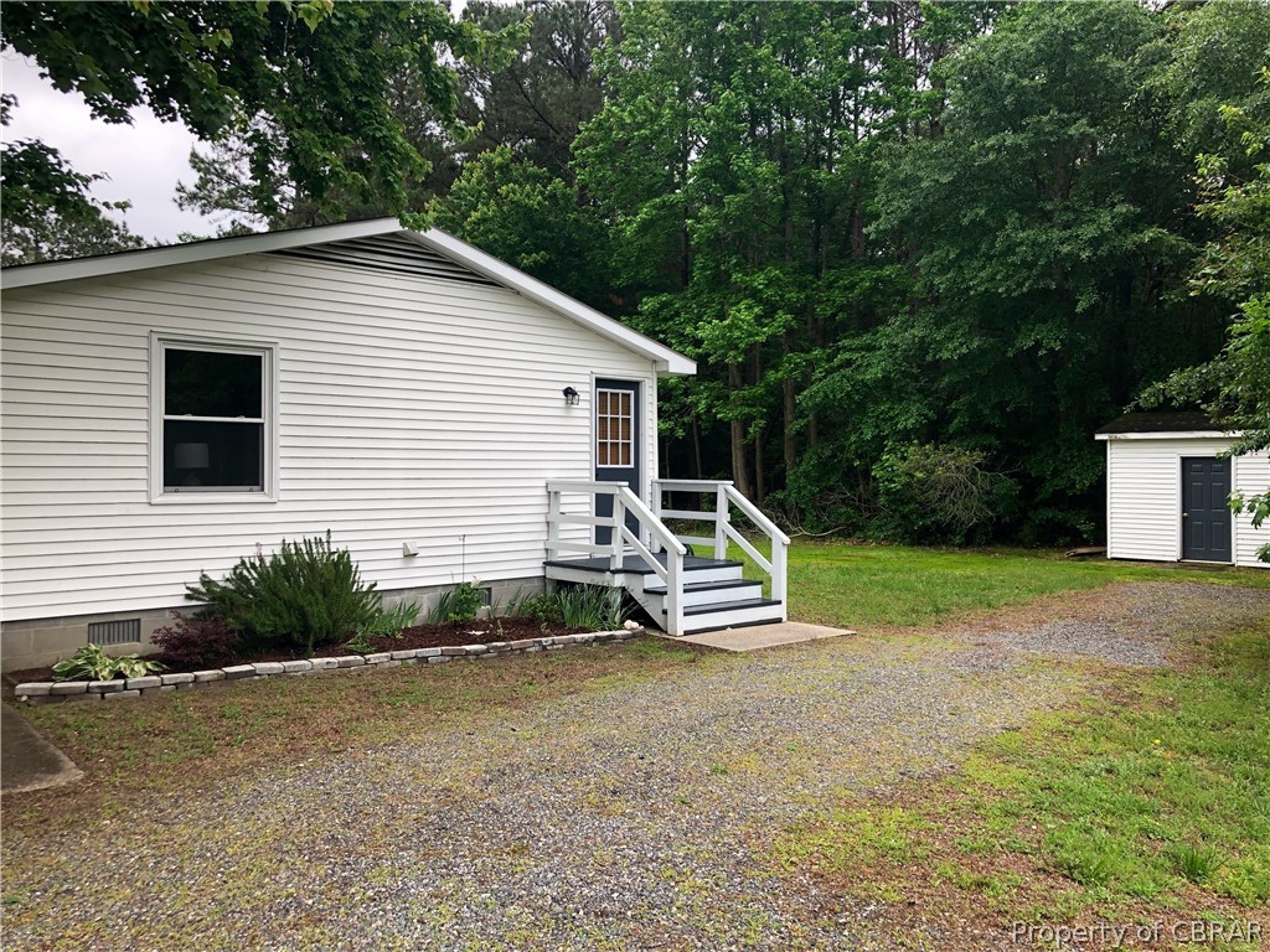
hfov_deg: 63.4
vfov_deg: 49.7
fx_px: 1027
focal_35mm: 28
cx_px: 635
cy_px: 476
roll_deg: +0.4
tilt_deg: +0.3
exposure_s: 1/162
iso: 20
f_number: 1.8
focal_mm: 3.99
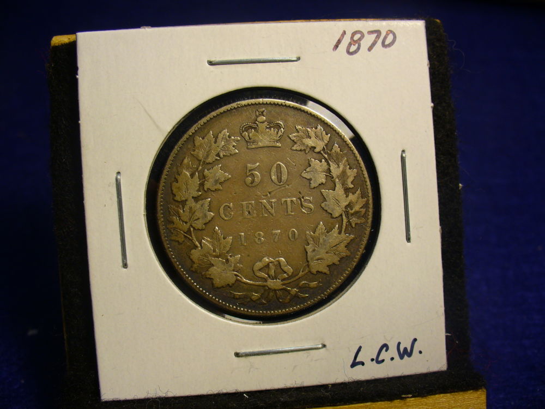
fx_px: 583
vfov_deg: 38.7
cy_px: 204
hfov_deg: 50.1
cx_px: 272
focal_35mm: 37
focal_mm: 6.1
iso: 80
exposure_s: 1/80
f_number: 2.8
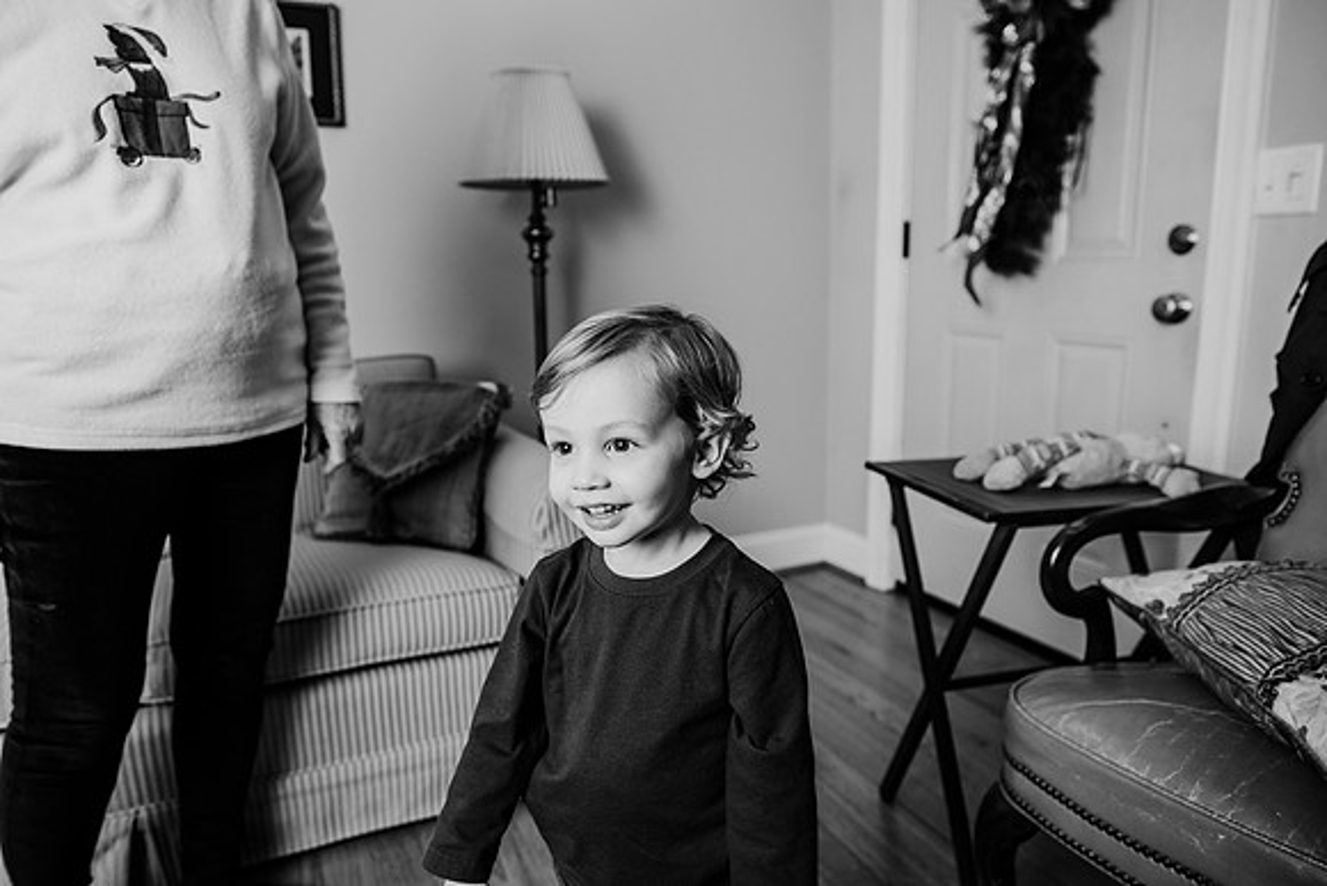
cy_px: 443
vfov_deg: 53.2
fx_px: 885
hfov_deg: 73.7
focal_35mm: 24
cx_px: 664
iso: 100
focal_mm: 24
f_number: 3.2
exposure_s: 1/160
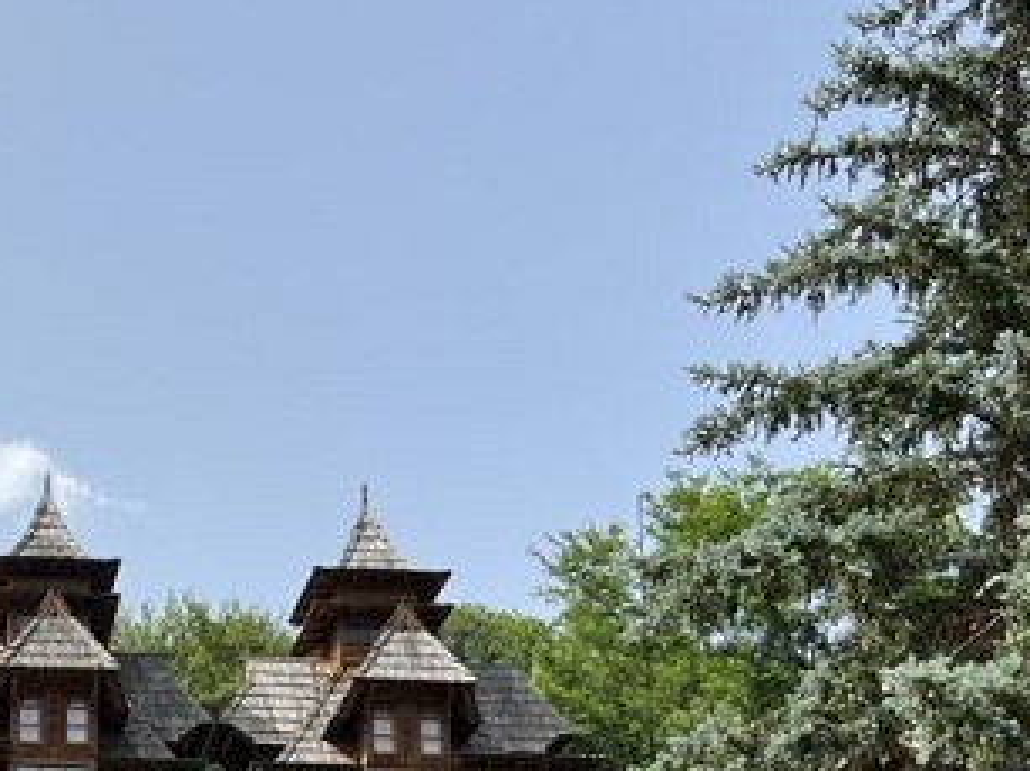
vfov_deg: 20.5
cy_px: 865
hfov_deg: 27.4
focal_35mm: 68
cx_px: 67
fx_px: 2022
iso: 50
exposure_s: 1/2571
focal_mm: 5.1
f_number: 1.6
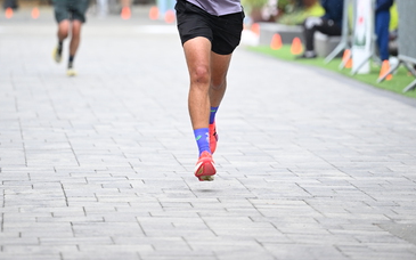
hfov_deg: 7.8
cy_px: 58
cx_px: 208
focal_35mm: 269
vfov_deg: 4.9
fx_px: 3049
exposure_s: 1/1600
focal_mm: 175
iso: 1250
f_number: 2.8
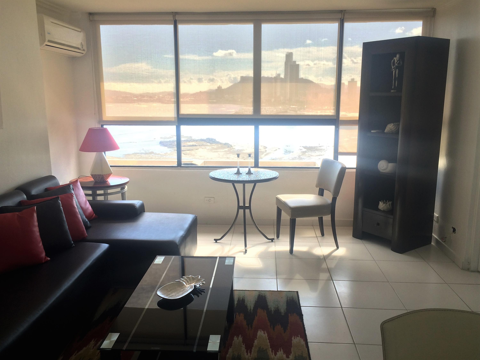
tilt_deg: -10.0
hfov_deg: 61.7
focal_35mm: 29
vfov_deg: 48.2
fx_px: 402
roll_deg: -0.6
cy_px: 180
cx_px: 240
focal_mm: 4.15
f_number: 2.2
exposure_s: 1/120
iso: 50
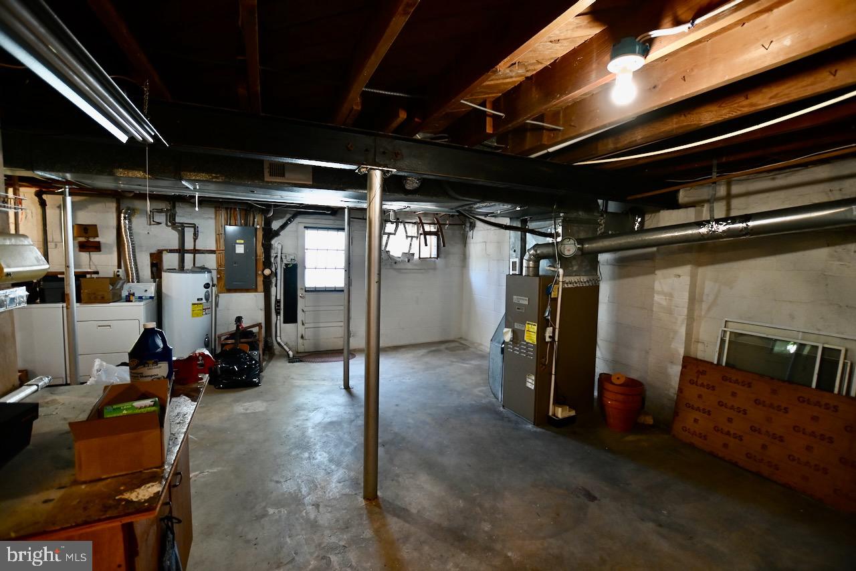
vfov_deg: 77.4
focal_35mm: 15
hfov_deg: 100.4
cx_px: 428
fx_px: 357
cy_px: 286
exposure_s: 1/40
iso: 800
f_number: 3.5
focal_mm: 10
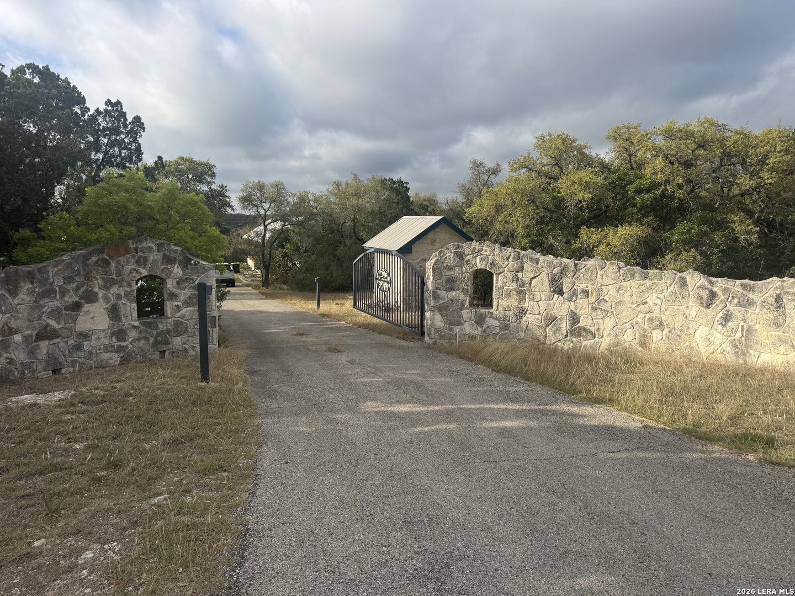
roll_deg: -0.5
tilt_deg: -6.2
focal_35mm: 24
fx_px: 551
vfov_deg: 56.8
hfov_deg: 71.6
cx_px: 398
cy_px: 298
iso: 80
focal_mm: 6.76
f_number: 1.78
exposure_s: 1/4310
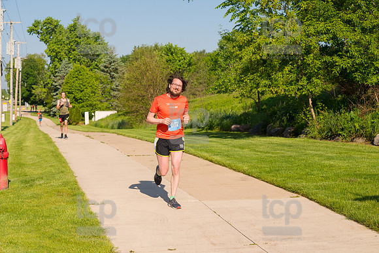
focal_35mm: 70
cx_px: 190
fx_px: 737
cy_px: 126
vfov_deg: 19.5
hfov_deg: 28.8
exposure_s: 1/2000
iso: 400
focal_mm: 70
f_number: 5.6
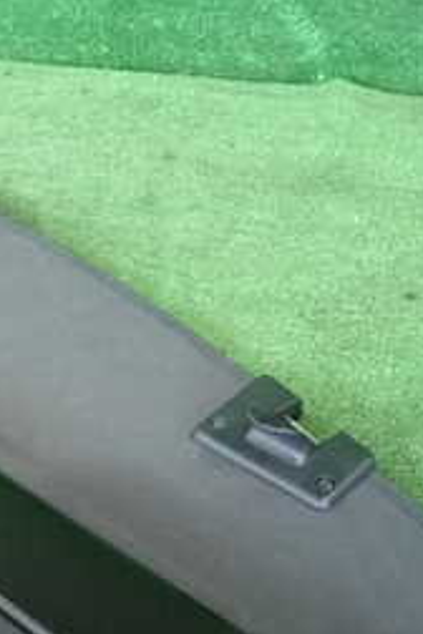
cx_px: 23
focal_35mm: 62
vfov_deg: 31.0
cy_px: 561
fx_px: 1093
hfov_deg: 21.3
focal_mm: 4.5
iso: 1600
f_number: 2
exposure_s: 1/125
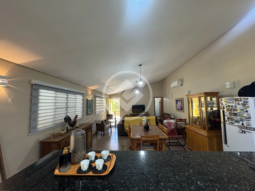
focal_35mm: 14
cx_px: 128
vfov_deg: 85.7
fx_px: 103
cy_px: 96
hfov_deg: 102.1
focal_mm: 2.22
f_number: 2.2
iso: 250
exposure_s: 1/120
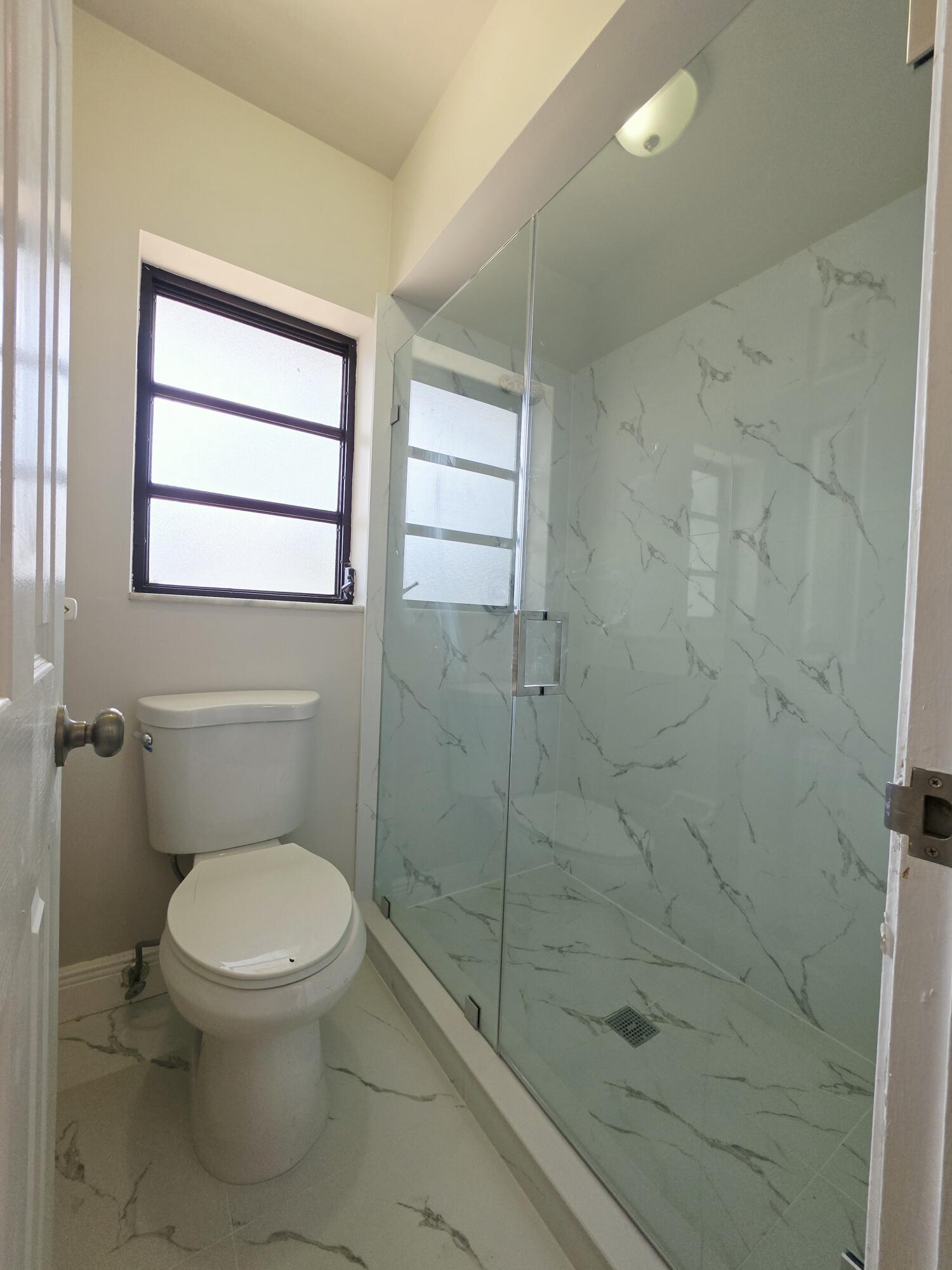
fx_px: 477
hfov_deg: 89.9
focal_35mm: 13
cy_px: 635
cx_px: 476
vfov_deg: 106.2
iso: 40
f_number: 1.9
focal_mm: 2.2
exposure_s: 1/120
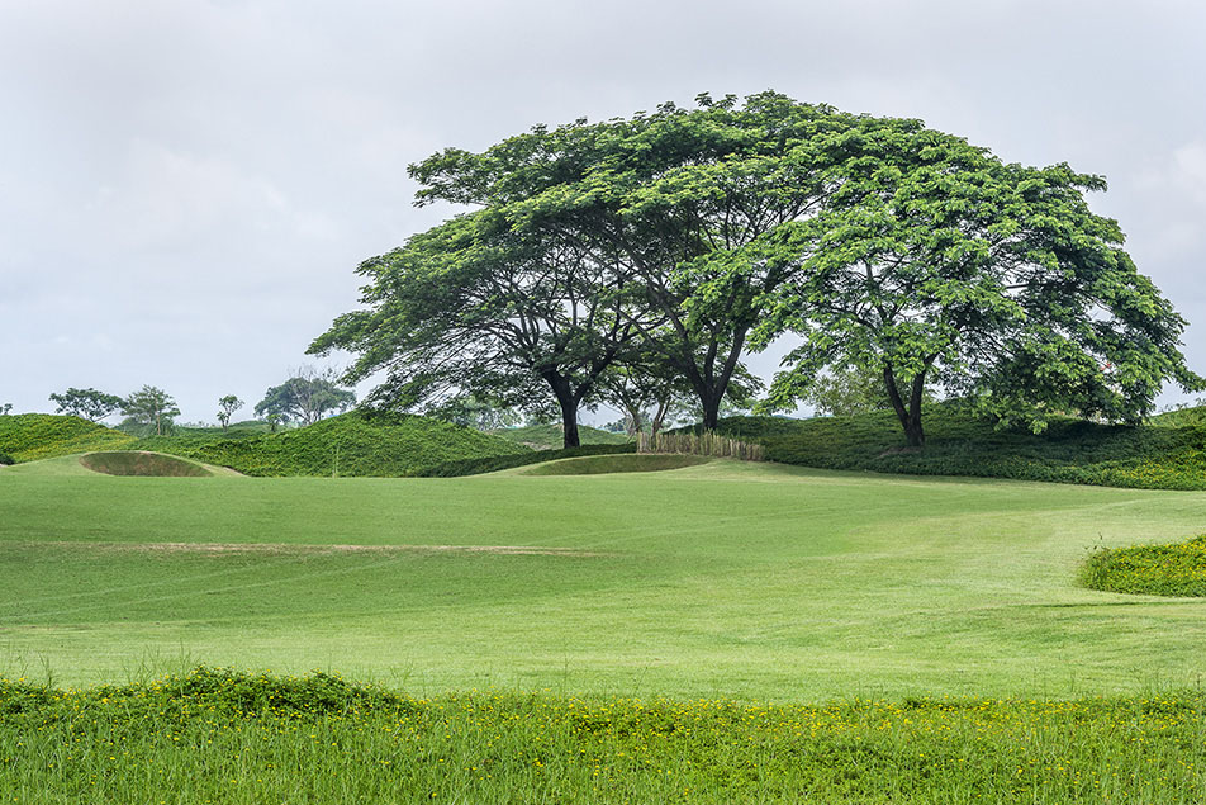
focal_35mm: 126
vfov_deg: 10.9
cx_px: 606
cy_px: 404
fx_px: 4221
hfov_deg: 16.3
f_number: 22
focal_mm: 125
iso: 320
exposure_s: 1/125
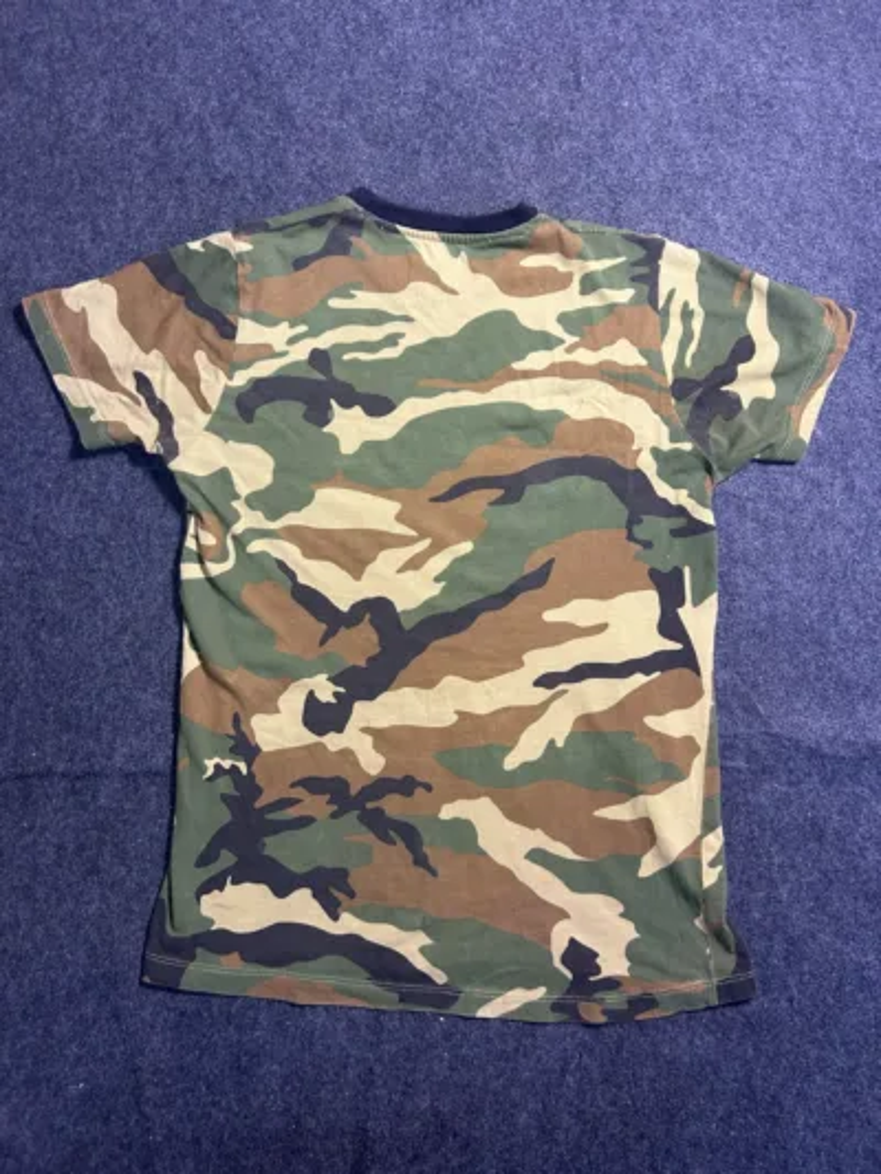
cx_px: 440
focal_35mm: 26
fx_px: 882
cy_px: 587
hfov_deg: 53.1
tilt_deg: -61.5
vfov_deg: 67.3
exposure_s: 1/50
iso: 160
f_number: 1.5
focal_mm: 5.7
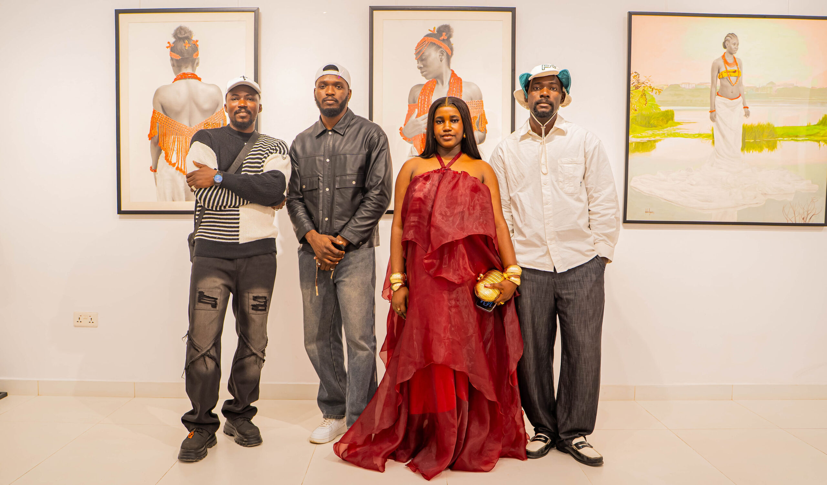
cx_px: 401
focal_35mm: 31
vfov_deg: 38.4
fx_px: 696
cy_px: 243
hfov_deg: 61.4
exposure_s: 1/125
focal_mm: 28
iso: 400
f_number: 3.5
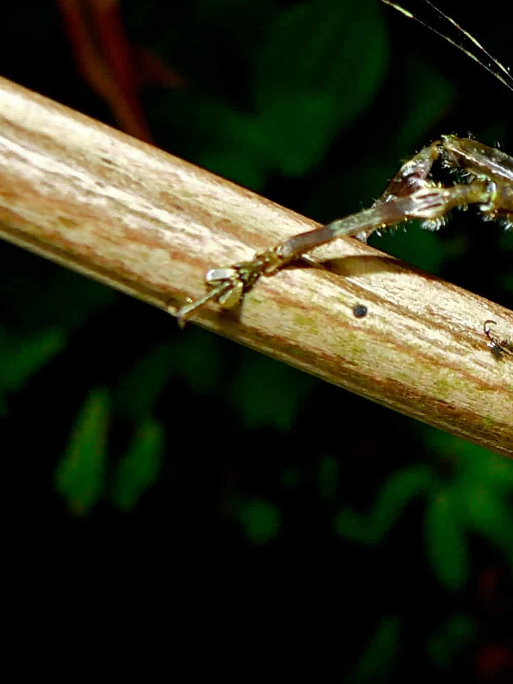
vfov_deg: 28.3
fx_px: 1344
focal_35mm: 68
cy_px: 216
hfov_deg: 20.1
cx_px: 639
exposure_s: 1/125
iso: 100
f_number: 2.8
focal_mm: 6
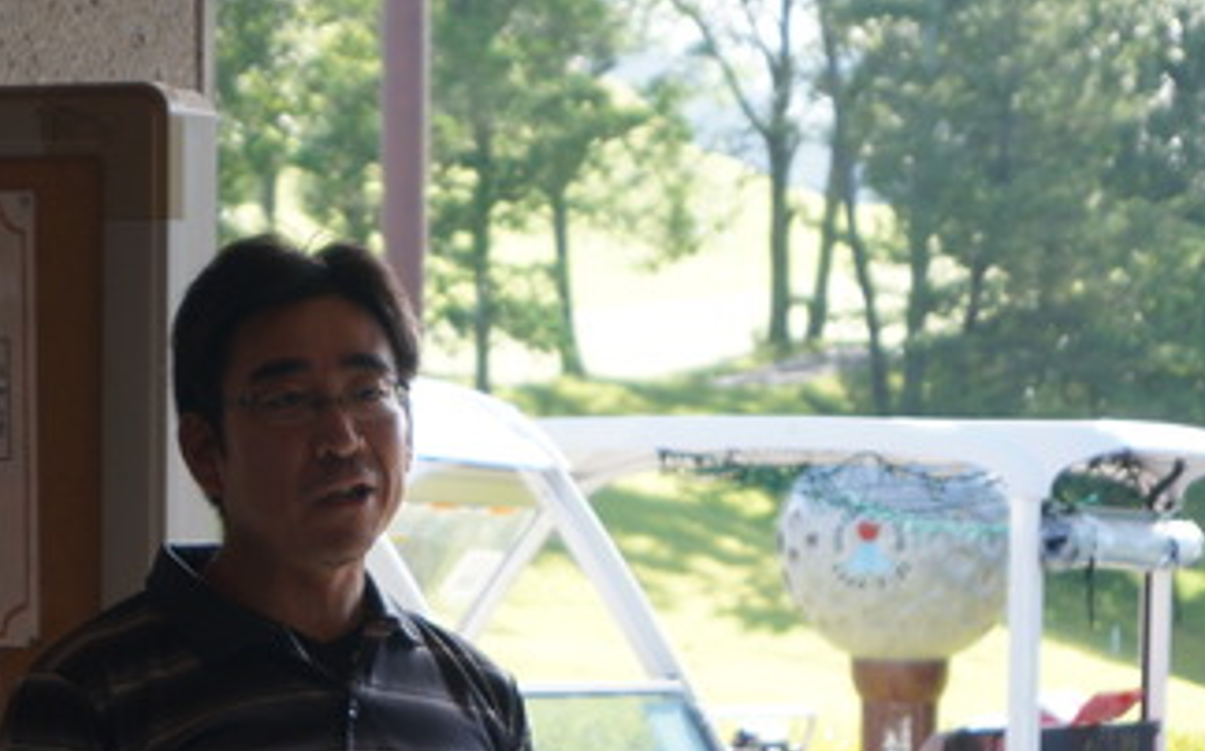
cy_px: 548
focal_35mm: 166
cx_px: 298
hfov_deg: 12.6
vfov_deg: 7.9
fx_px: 5448
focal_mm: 55
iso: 125
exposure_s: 1/100
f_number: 5.6
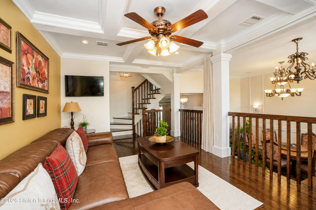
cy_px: 105
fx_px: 132
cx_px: 158
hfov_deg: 100.4
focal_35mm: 15
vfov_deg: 77.3
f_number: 7.1
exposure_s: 1/100
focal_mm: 10
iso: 1250
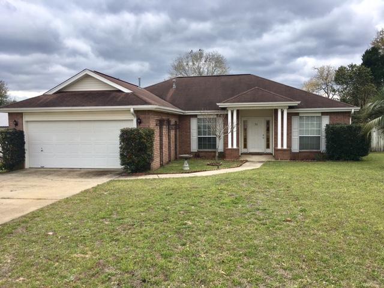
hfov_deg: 61.7
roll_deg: +0.7
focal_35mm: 29
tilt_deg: -1.8
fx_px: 322
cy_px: 144
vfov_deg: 48.2
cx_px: 192
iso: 25
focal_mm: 4.15
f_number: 2.2
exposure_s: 1/974
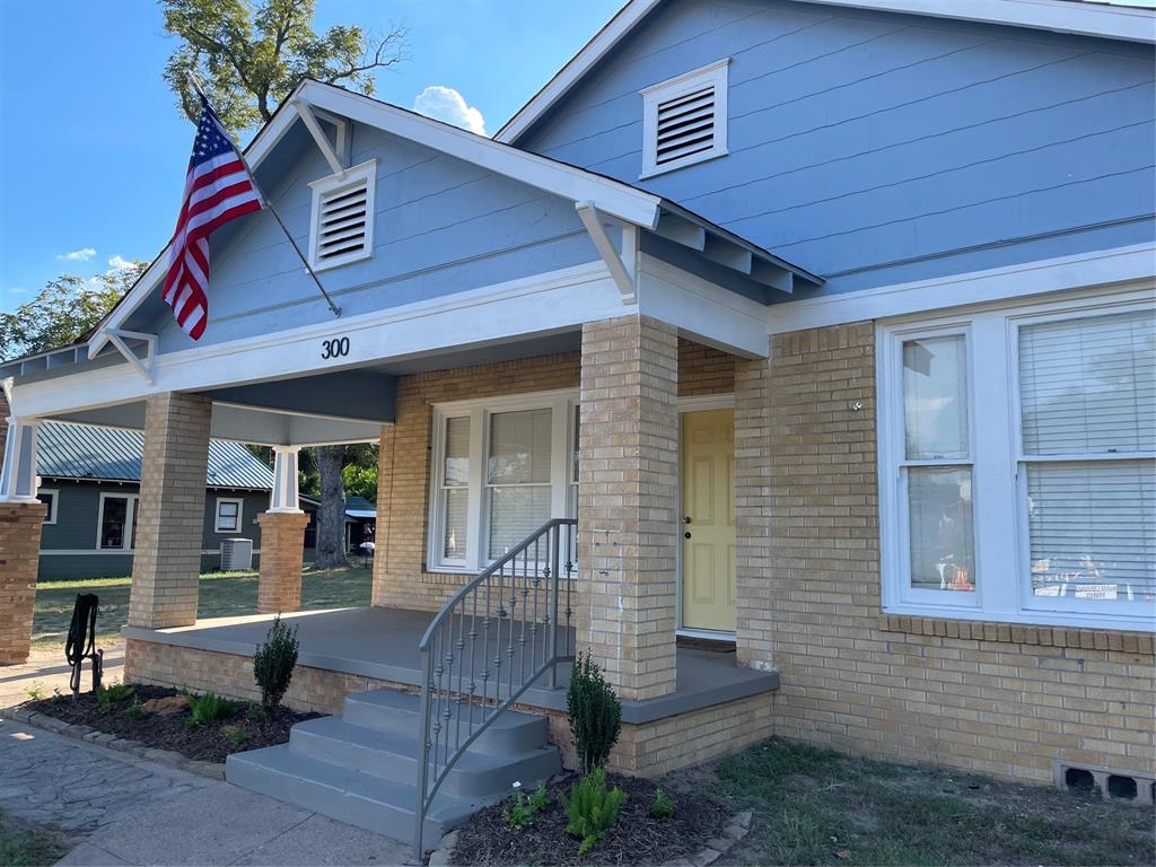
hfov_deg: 67.3
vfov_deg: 53.1
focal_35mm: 26
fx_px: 868
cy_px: 434
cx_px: 578
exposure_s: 1/861
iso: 32
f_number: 1.6
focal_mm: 4.2
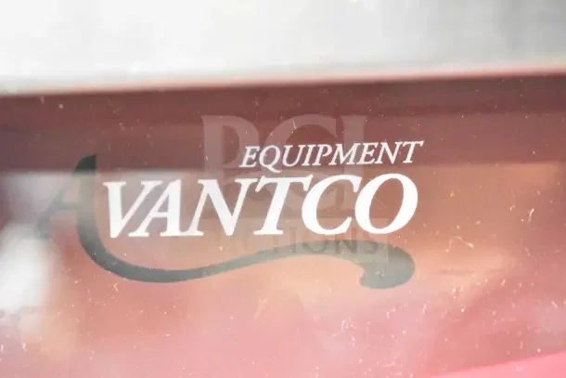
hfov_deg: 24.6
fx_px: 1297
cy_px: 189
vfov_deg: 16.6
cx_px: 283
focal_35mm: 82
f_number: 5.6
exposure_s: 1/80
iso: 25600
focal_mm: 55
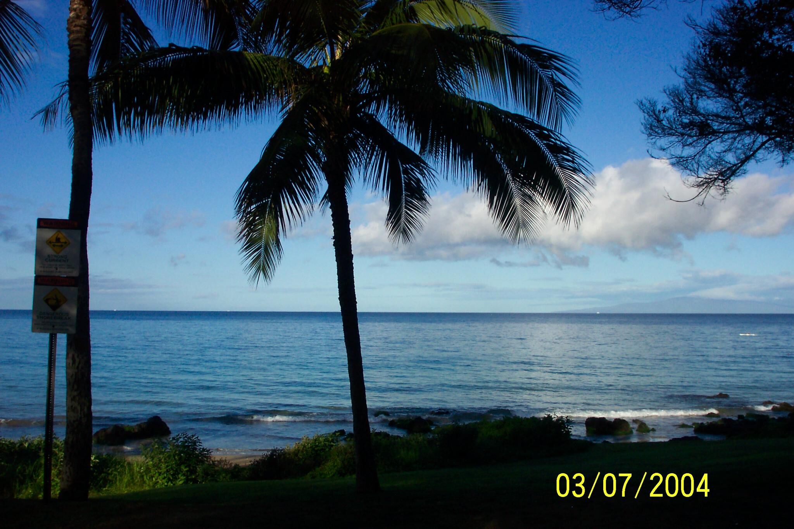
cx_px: 397
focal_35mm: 35
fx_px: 772
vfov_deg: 37.8
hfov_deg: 54.4
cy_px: 264
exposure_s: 1/350
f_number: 9.5
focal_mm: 7.5
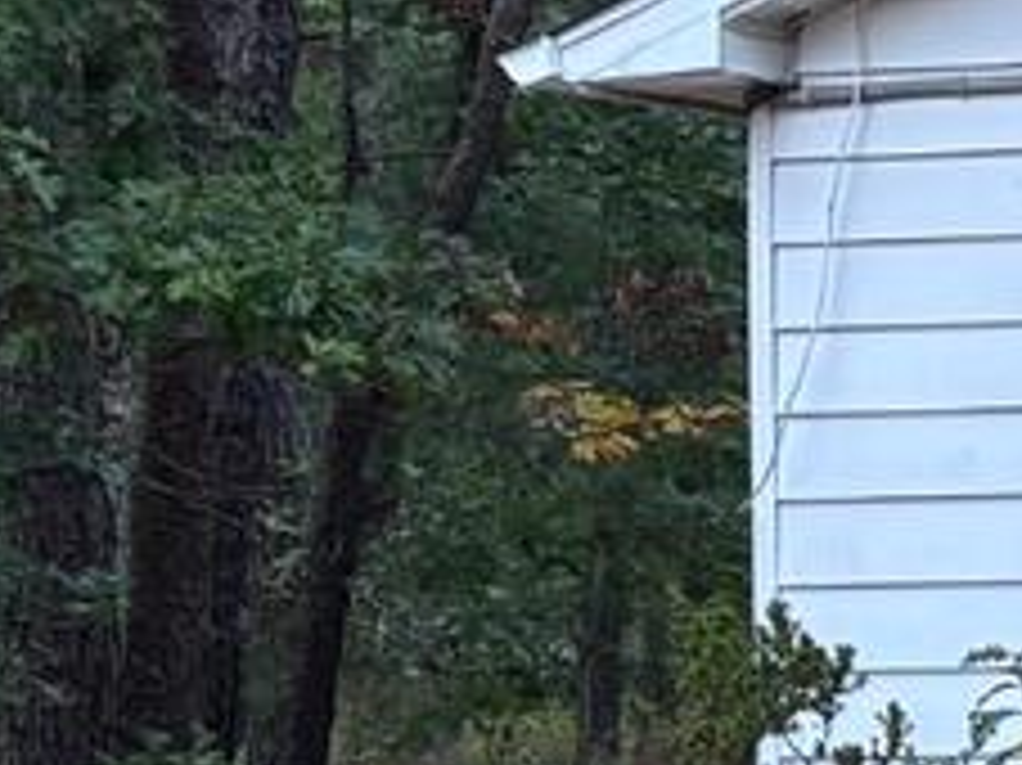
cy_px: 626
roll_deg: +1.2
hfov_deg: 9.6
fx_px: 4869
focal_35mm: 165
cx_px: 2940
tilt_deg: -0.6
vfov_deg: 9.0
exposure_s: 1/67
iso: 125
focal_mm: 5.96
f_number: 1.6
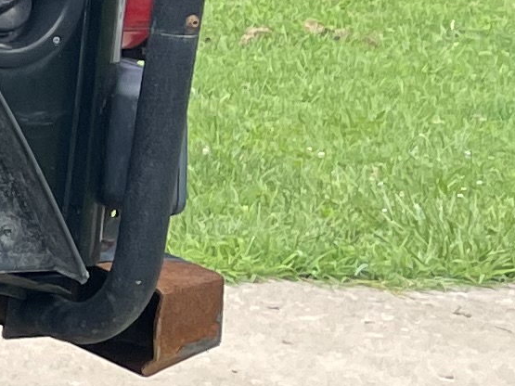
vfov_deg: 7.8
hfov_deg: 7.9
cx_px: -1339
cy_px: 27
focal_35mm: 189
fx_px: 2811
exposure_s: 1/288
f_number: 1.6
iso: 32
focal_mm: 4.2
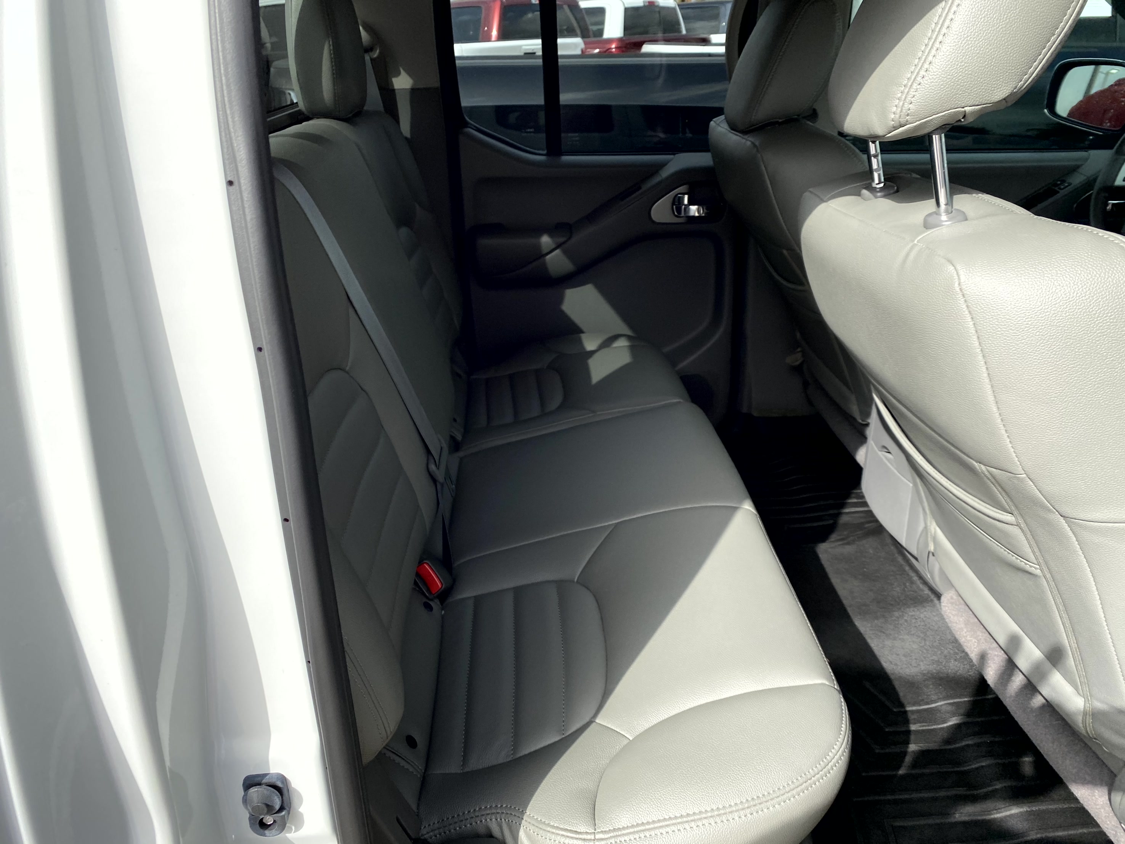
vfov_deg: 53.1
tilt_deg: -21.4
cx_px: 562
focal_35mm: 26
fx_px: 845
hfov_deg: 67.3
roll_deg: +2.9
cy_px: 422
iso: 32
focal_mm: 4.25
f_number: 1.8
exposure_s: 1/1170
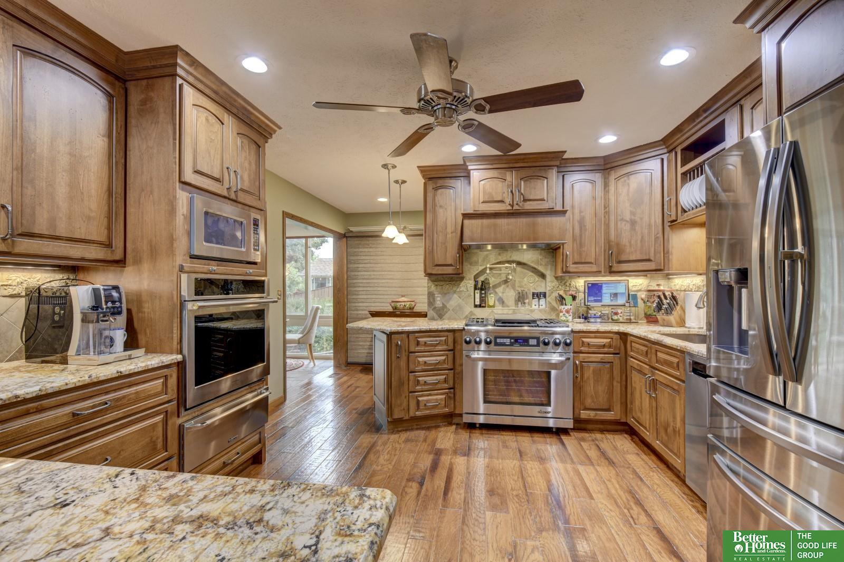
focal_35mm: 15
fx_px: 352
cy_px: 281
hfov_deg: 100.4
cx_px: 422
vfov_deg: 77.3
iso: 400
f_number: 8
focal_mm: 10
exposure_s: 1/2.5
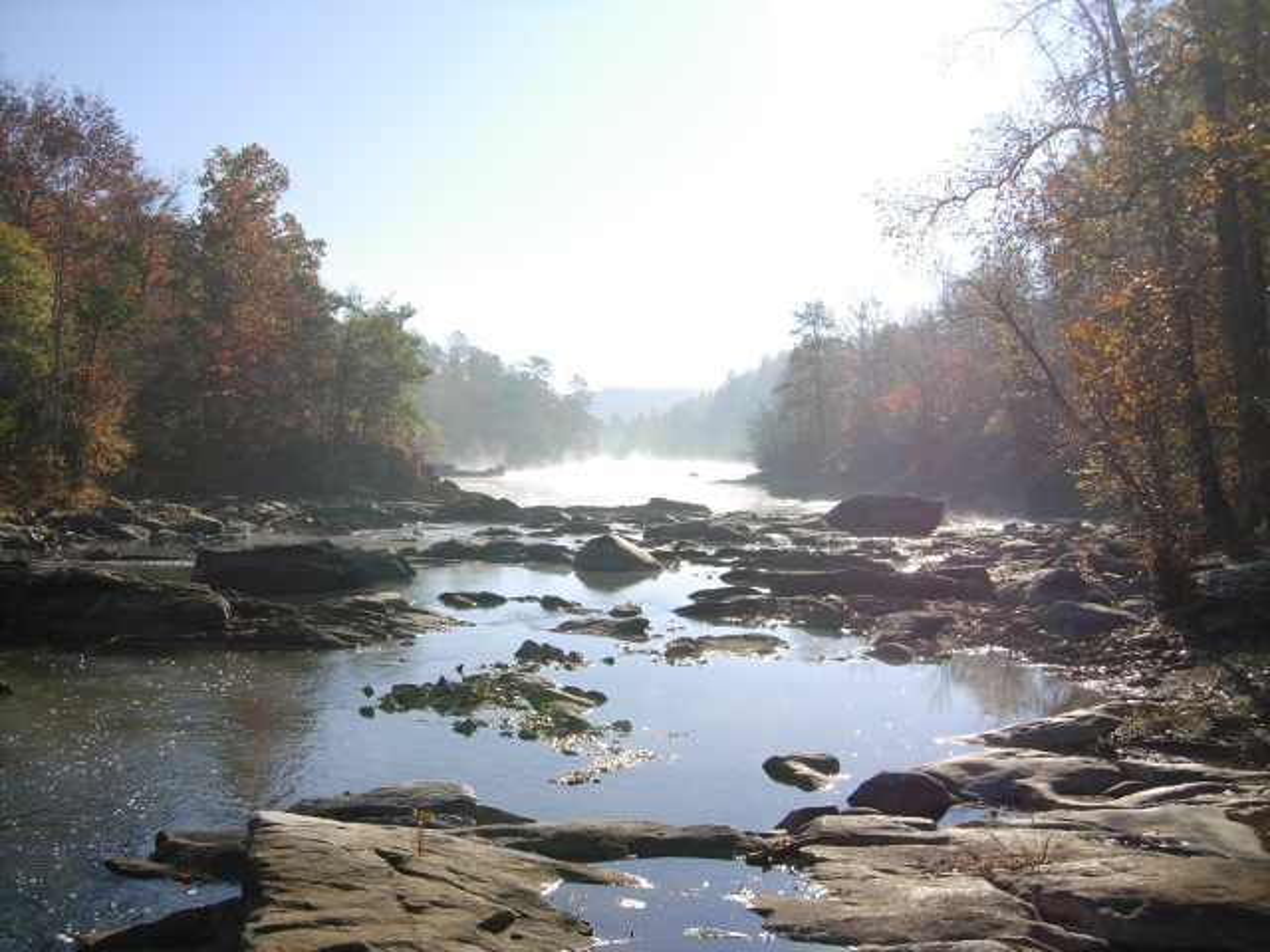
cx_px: 635
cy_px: 476
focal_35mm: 36
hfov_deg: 51.4
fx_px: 1321
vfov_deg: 39.7
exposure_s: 1/1024
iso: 50
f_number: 3
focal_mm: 7.5
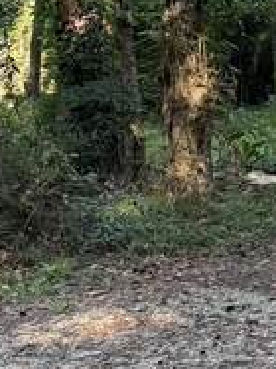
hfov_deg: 10.6
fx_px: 1309
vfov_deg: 15.8
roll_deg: +1.0
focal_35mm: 123
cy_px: 22
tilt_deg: +0.2
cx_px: 633
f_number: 1.78
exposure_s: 1/121
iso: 125
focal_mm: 6.76
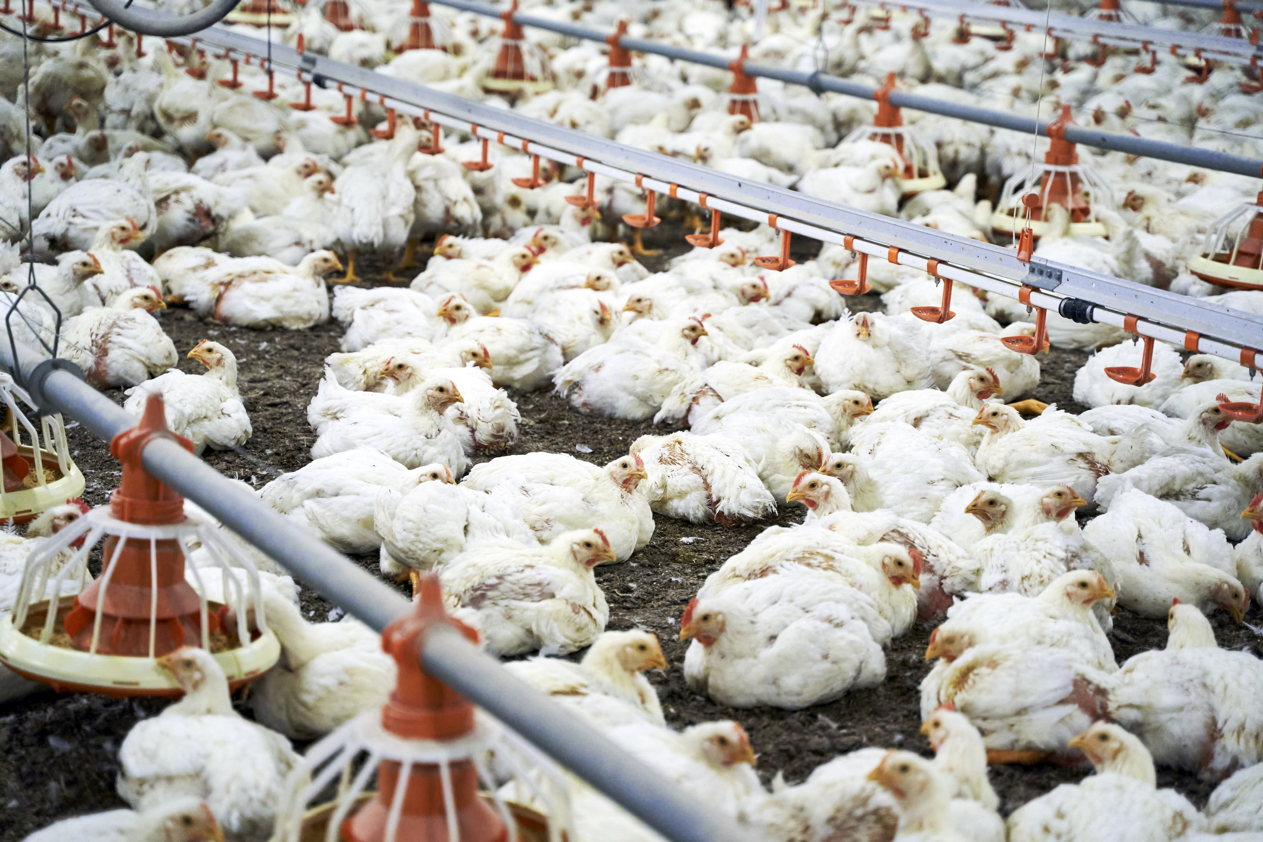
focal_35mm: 75
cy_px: 421
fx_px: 2631
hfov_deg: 27.0
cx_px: 632
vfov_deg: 18.2
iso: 3200
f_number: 3.2
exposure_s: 1/125
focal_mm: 75
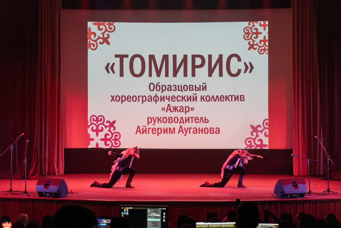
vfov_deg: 24.8
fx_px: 517
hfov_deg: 36.5
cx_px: 171
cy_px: 114
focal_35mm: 55
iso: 4000
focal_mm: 53
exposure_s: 1/320
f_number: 3.2
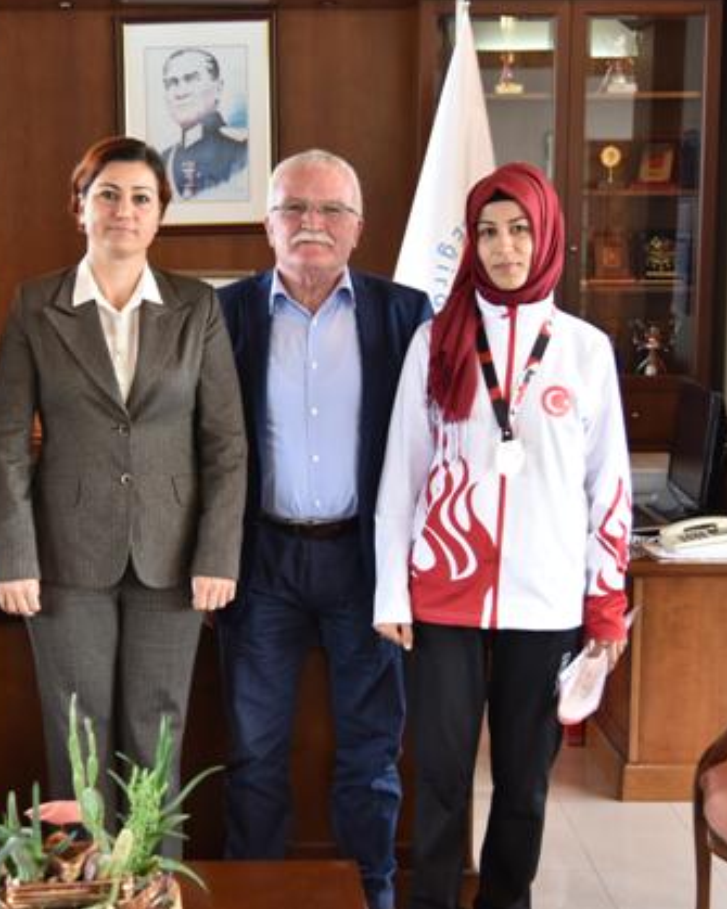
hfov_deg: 22.9
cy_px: 450
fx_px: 1776
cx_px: 180
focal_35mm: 66
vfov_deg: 28.7
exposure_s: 1/50
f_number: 4
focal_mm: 46
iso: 2000
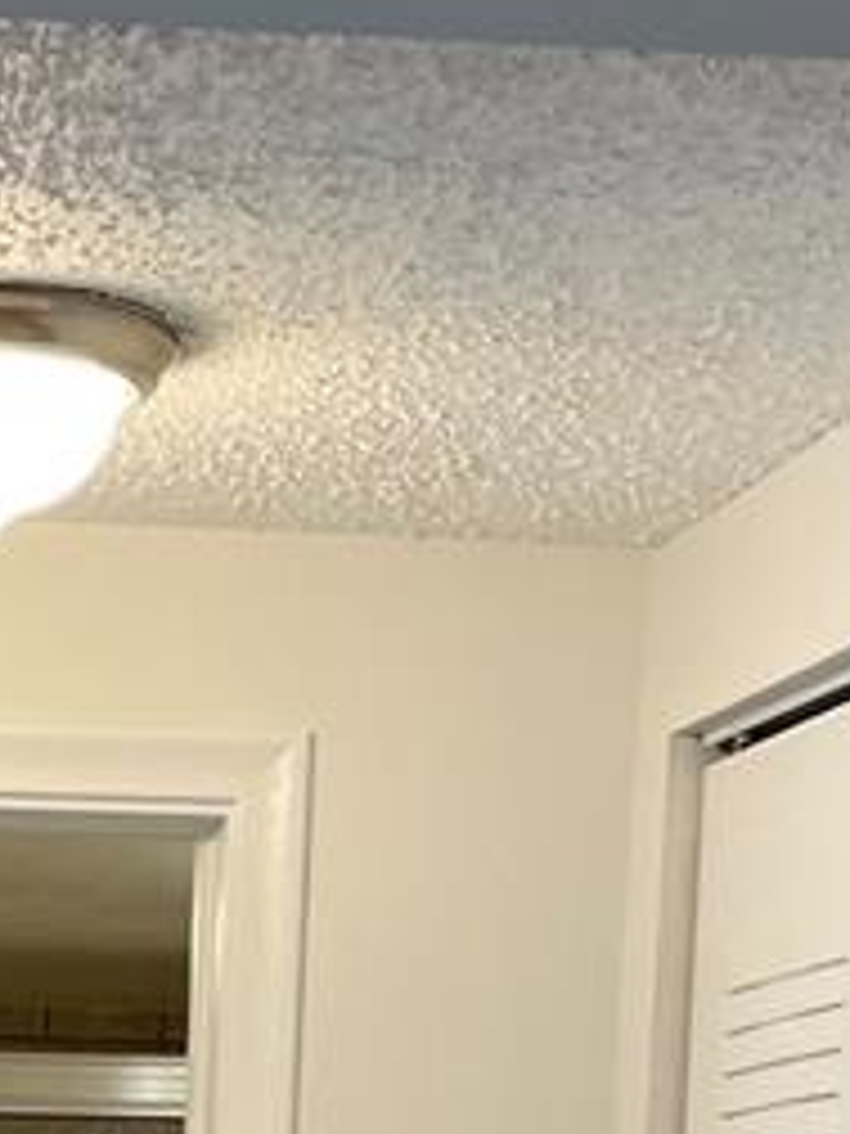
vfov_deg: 14.3
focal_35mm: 124
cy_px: 1962
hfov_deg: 11.7
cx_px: -229
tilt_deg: -6.2
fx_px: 4060
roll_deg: -0.9
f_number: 1.6
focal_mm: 4.2
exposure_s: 1/120
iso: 50
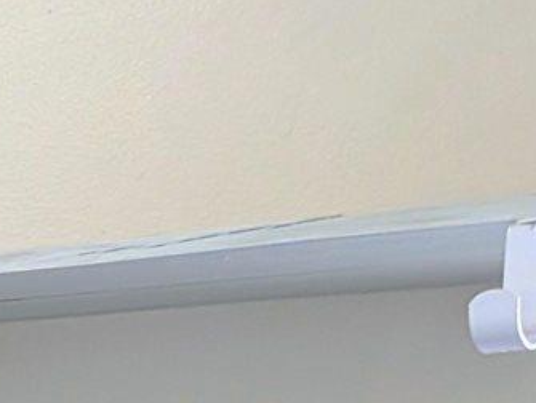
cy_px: 993
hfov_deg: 10.4
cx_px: -979
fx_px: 2263
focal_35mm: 146
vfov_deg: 9.1
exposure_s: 1/120
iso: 701
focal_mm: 6.9
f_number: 1.68
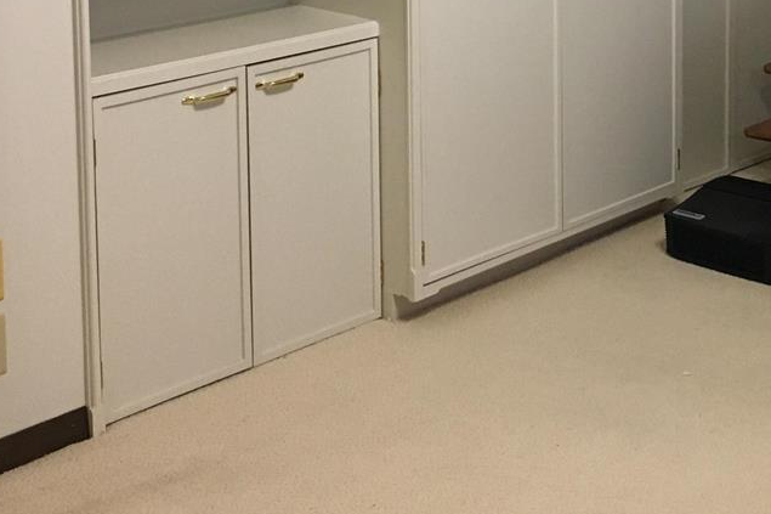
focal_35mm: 76
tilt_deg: -6.2
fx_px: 1627
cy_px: -119
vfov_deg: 17.1
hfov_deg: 26.3
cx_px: 586
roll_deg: +0.3
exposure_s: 1/30
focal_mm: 4.15
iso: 125
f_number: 2.2
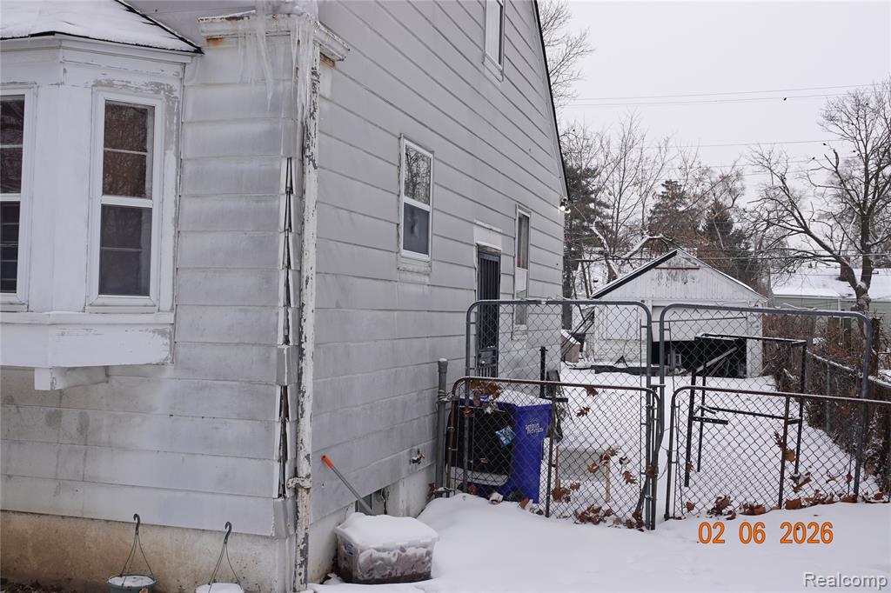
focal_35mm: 37
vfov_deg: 35.9
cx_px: 446
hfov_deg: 51.9
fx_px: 915
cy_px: 296
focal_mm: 13.7
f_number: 4
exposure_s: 1/640
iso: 100
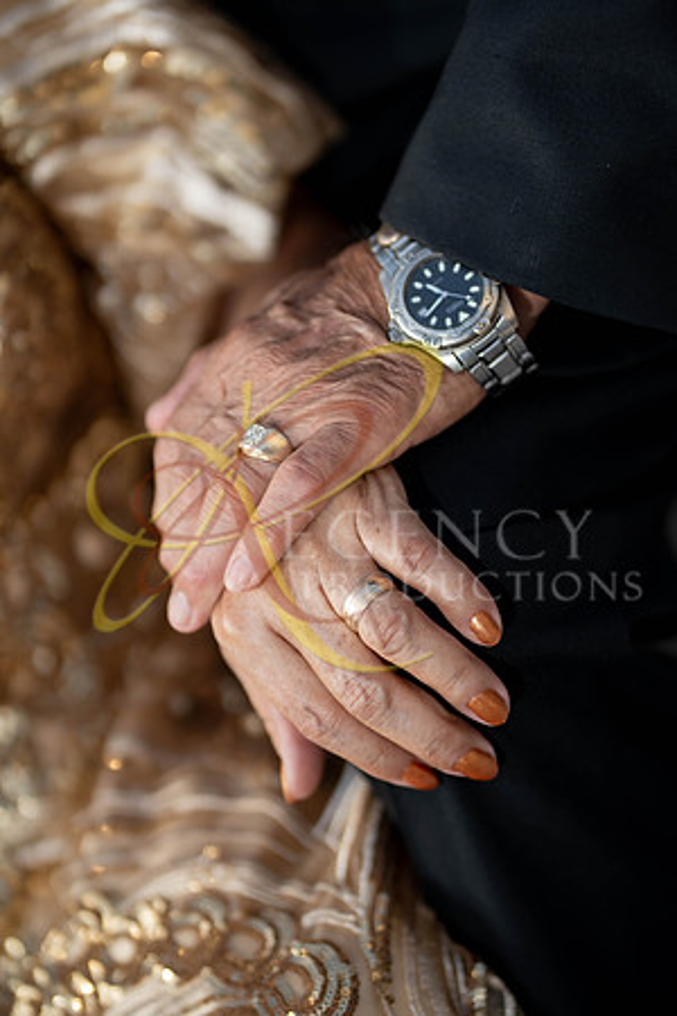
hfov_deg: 16.1
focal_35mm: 85
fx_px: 2398
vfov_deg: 23.9
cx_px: 338
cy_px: 508
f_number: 2.2
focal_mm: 85
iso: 200
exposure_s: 1/2000
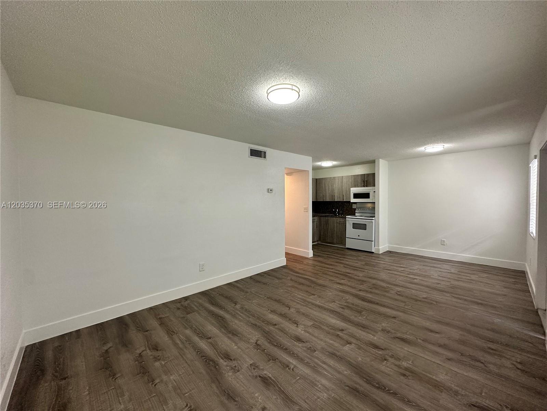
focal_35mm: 14
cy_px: 206
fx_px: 221
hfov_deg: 102.1
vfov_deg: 85.7
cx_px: 274
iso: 200
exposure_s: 1/120
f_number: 2.2
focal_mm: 2.22
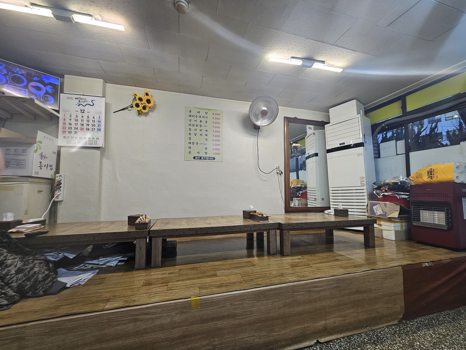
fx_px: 175
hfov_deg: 106.2
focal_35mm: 13
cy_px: 175
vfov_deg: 89.9
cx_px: 233
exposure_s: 1/60
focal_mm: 2.2
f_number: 2.2
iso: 160
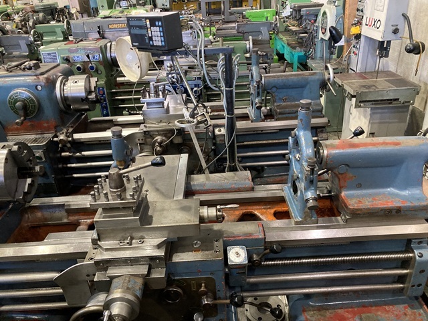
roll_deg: +4.7
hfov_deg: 63.4
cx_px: 214
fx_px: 346
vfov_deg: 49.7
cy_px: 160
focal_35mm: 28
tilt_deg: -26.3
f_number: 1.8
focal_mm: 3.99
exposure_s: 1/60
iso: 320
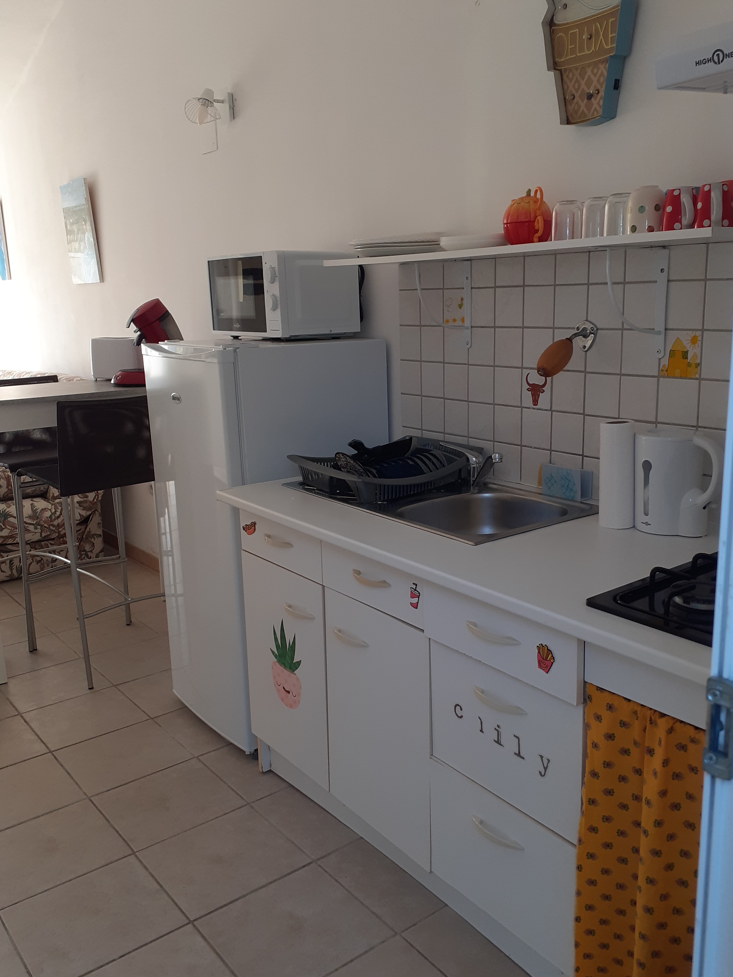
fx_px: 847
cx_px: 383
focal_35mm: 30
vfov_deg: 60.0
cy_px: 495
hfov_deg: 46.8
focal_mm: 3.6
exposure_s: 1/100
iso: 64
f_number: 1.9
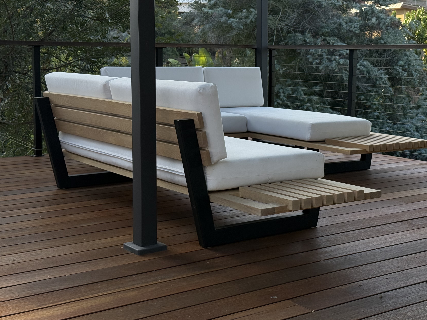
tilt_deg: -6.7
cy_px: 135
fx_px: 715
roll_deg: +0.2
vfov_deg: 25.2
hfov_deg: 33.2
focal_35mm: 58
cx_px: 247
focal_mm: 6.76
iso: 100
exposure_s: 1/846
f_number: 1.78
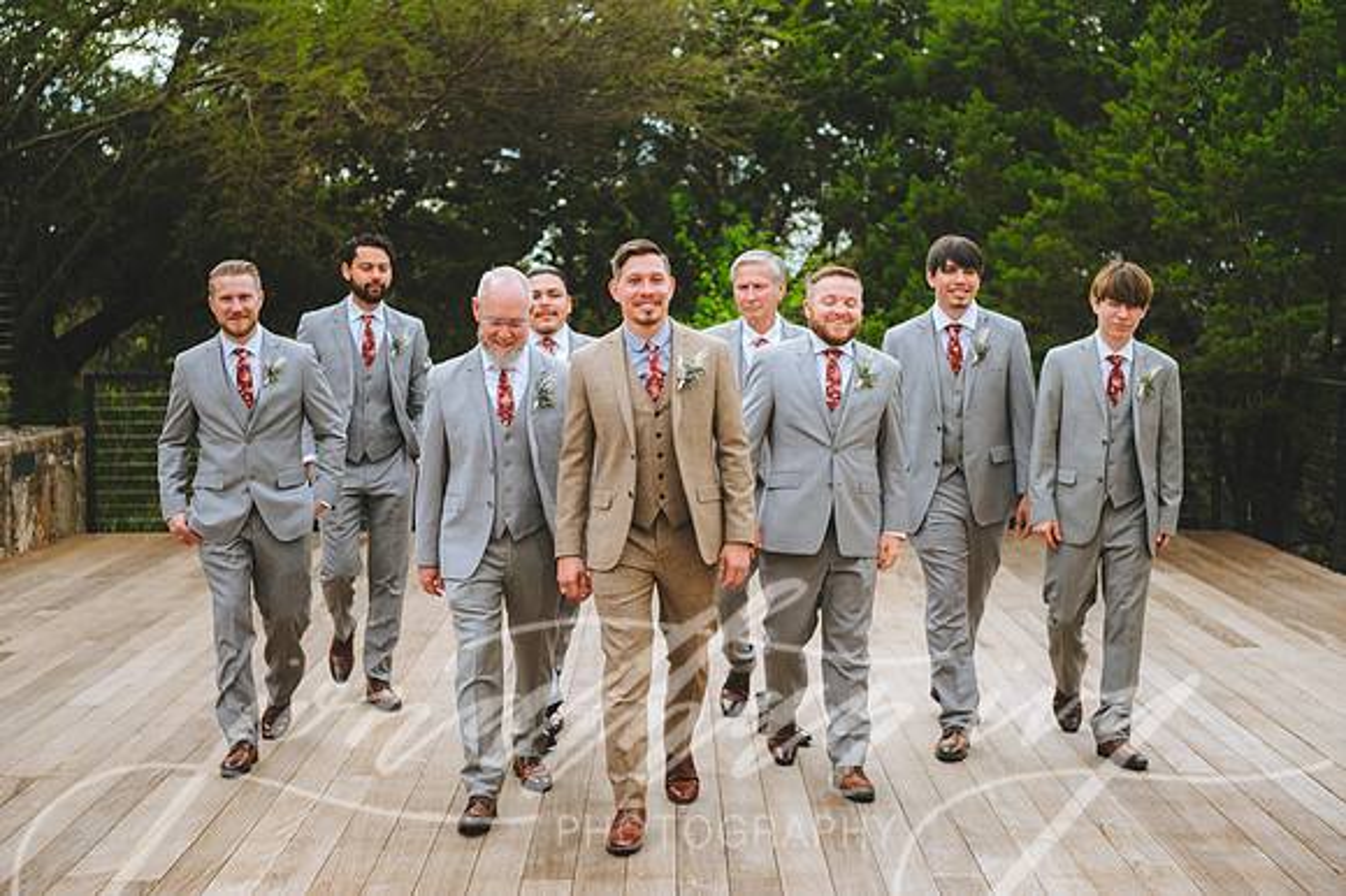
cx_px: 673
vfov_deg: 26.0
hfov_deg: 38.2
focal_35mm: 52
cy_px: 448
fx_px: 1943
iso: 200
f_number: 2.8
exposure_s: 1/640
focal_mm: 52
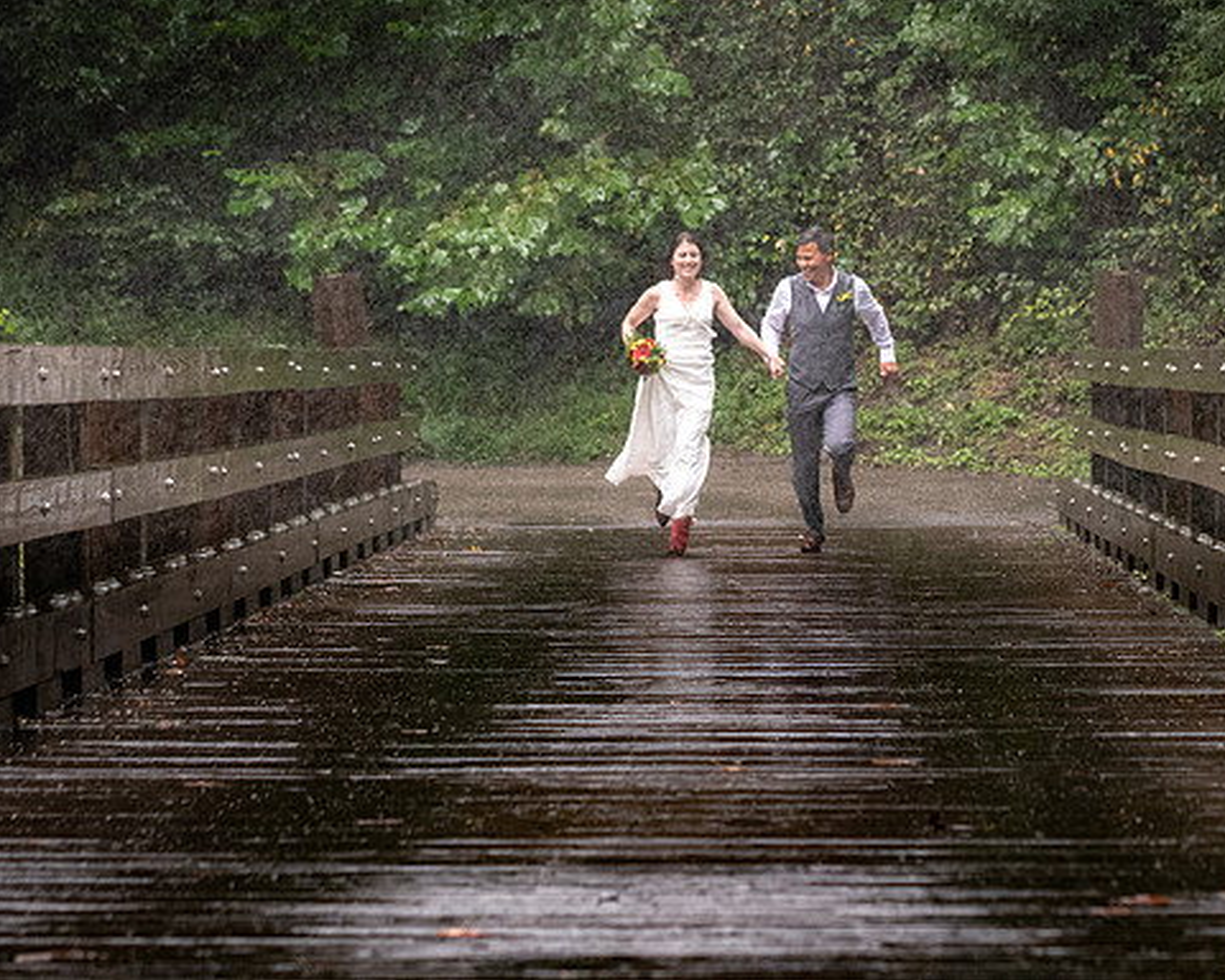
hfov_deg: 11.2
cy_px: 529
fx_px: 6236
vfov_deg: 9.0
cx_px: 893
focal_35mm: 172
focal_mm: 80
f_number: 3.5
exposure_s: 1/800
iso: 4000
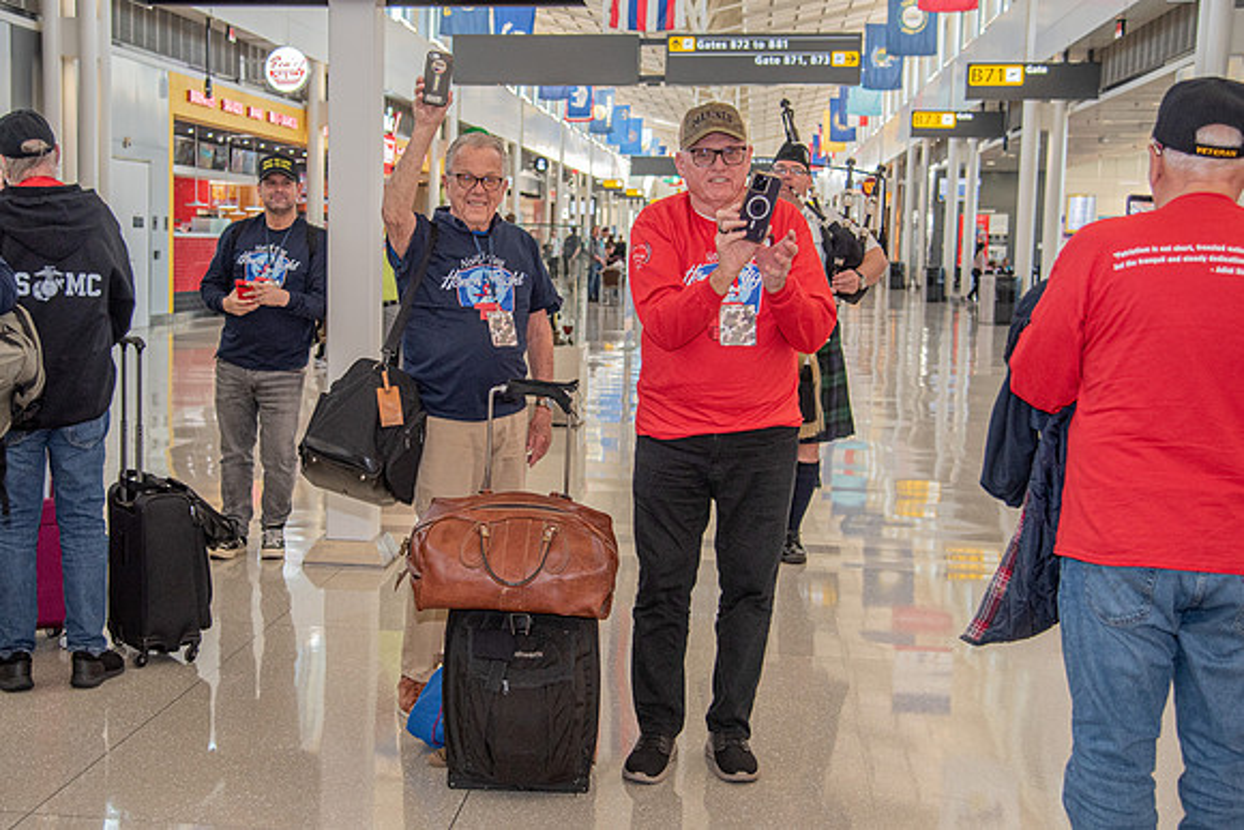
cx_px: 477
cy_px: 381
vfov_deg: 28.7
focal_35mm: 47
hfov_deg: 41.7
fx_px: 1620
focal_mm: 38
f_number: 4
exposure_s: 1/160
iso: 640
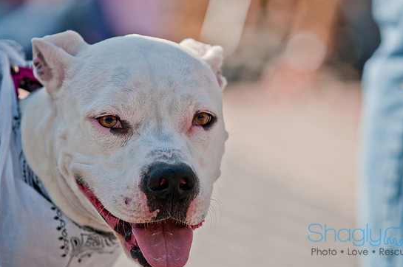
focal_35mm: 232
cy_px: 129
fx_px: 2589
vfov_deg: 5.9
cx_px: 211
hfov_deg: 8.9
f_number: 4
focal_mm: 145
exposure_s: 1/2000
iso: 200
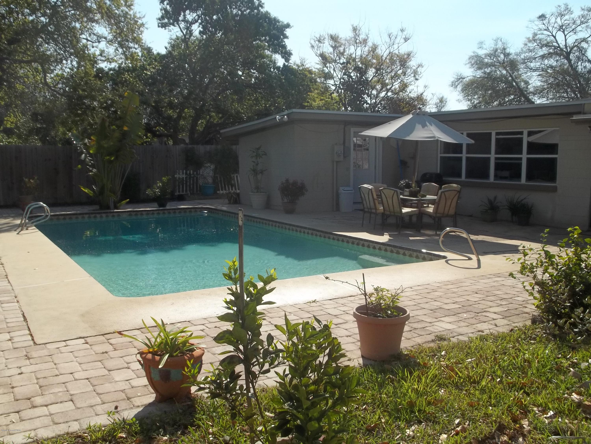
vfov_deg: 42.9
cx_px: 296
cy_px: 222
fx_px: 563
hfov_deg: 55.4
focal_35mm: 33
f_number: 8
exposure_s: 1/200
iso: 64
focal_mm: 5.9
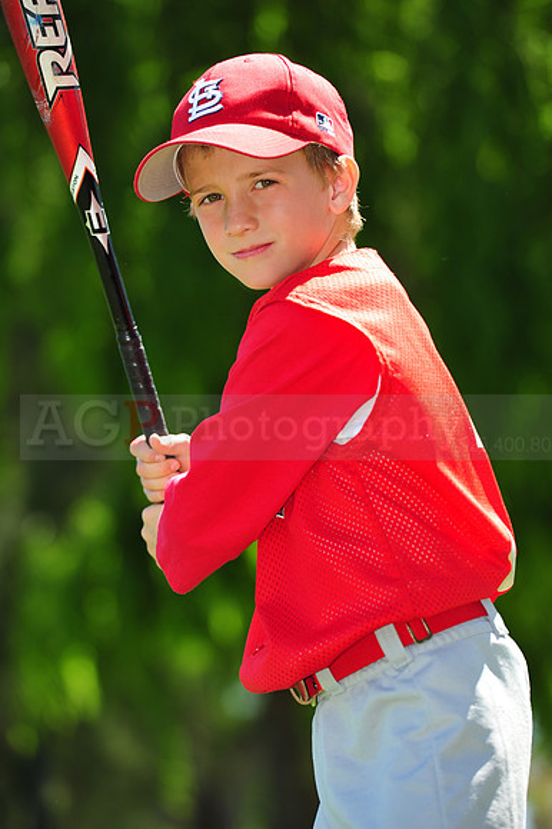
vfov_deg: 11.1
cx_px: 276
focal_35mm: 185
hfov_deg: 7.4
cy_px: 414
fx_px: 4260
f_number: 4
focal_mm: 185
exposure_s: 1/400
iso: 200
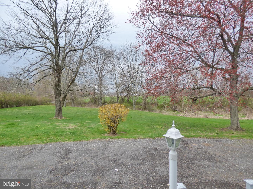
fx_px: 146
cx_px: 126
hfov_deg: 81.7
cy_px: 94
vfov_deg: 66.0
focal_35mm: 20
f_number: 2.8
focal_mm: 3.58
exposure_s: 1/500
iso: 200
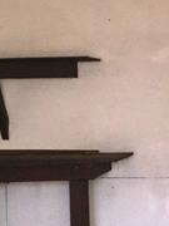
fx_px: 1074
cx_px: 230
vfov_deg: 11.9
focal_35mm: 165
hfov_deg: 8.8
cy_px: 178
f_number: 2.2
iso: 32
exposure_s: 1/32
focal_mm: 4.15
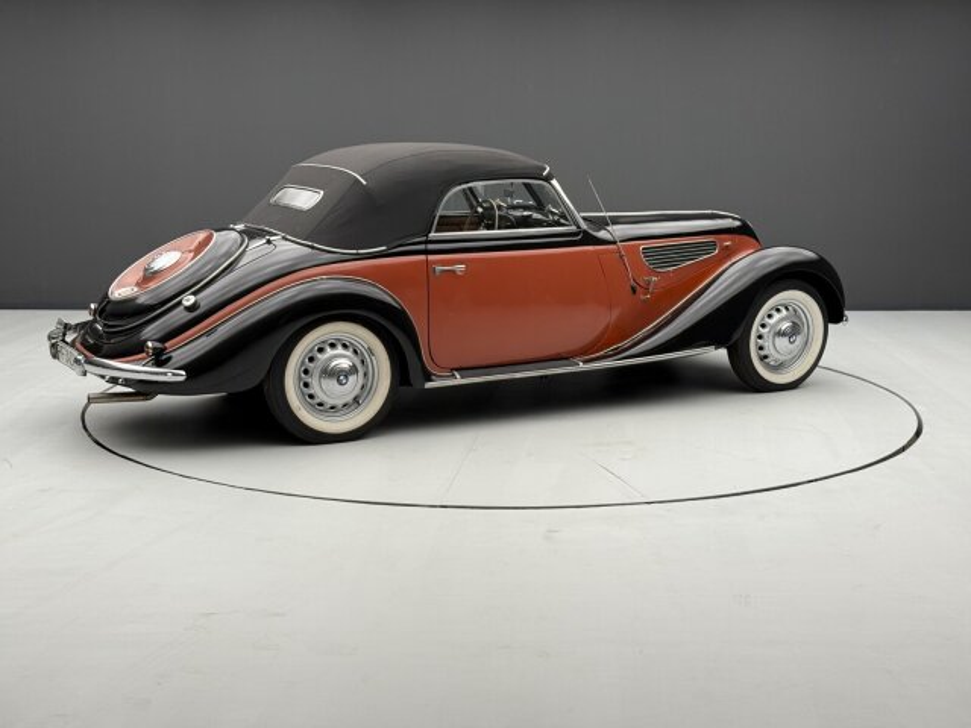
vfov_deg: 30.3
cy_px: 364
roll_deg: -0.2
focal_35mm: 48
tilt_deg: -10.1
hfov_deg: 39.7
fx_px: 1346
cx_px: 486
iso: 50
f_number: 1.78
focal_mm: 6.76
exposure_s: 1/49
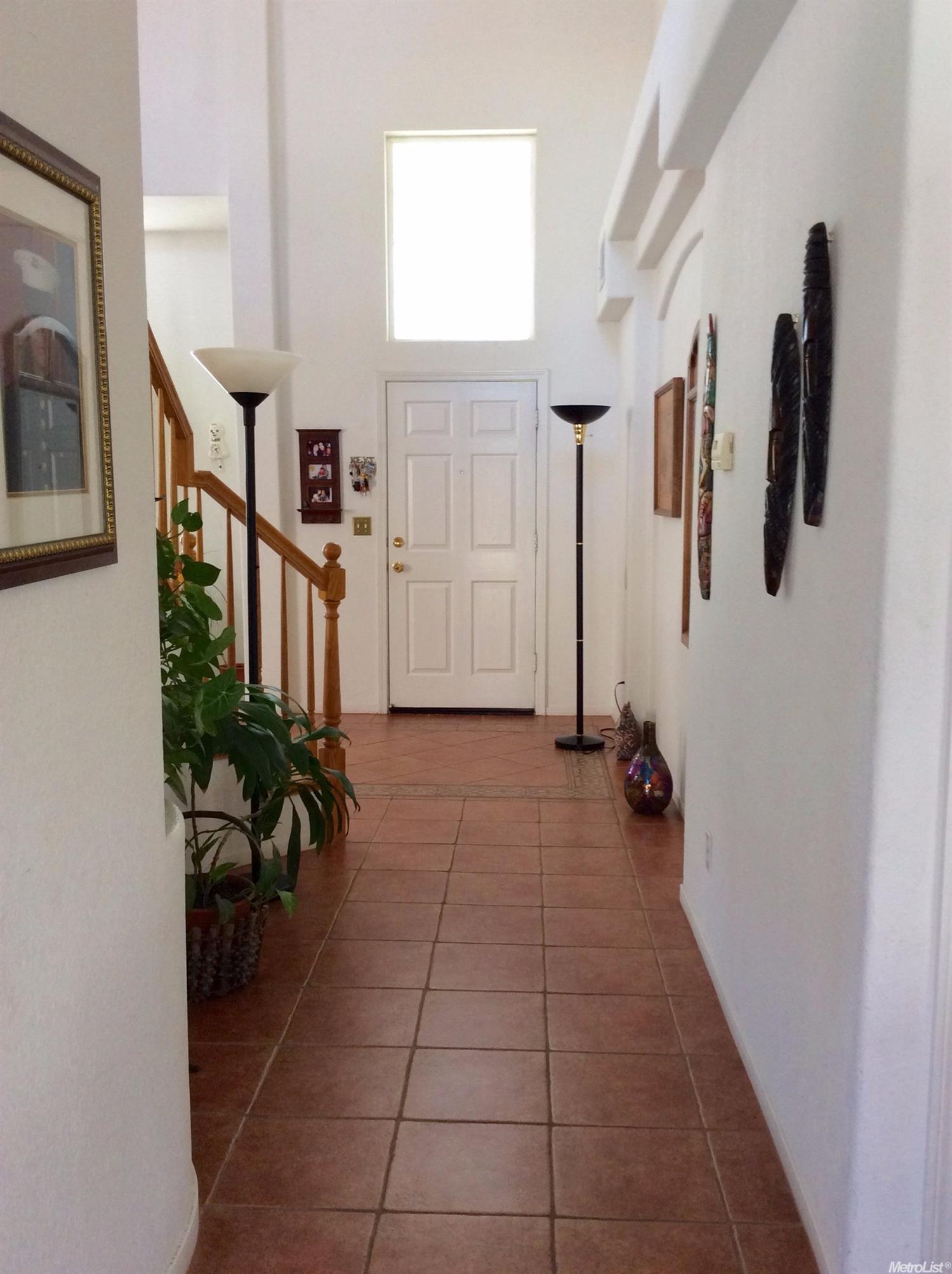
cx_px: 476
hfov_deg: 44.1
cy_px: 637
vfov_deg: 56.9
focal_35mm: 32
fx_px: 1176
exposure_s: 1/24
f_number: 2.4
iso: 64
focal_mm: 3.3
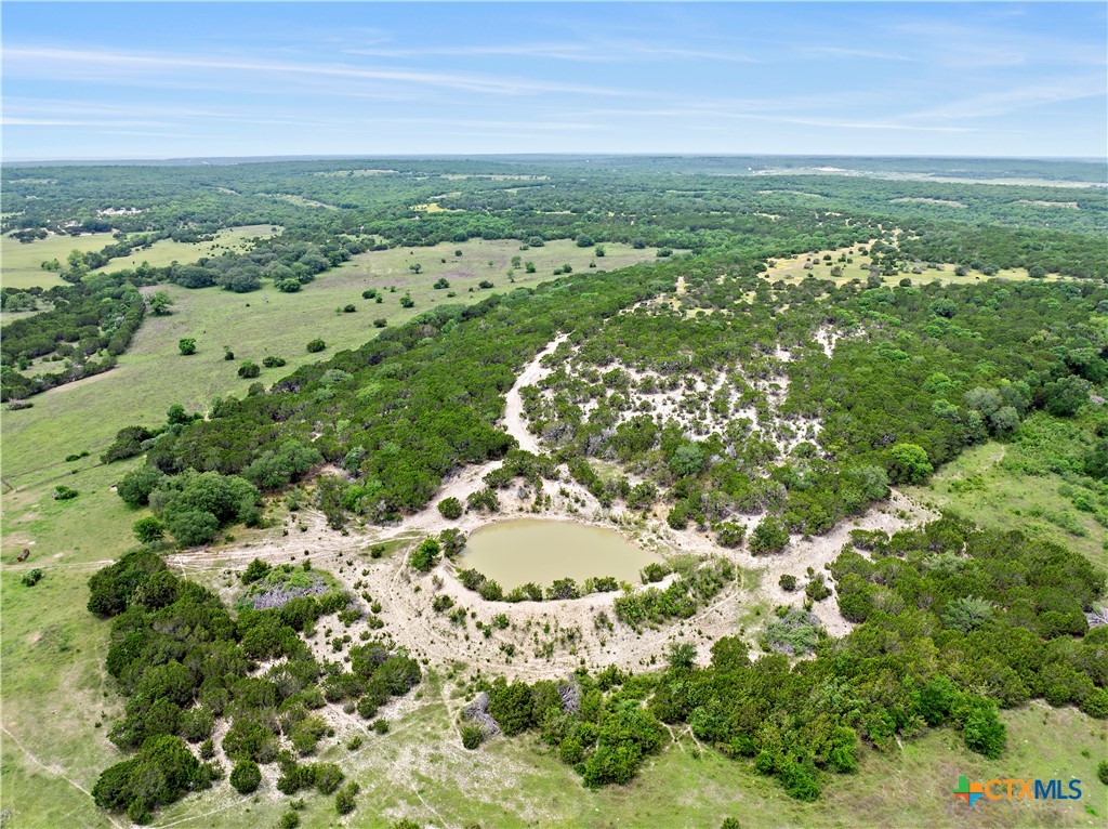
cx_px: 554
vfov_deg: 56.7
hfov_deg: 71.6
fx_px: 767
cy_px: 414
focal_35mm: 24
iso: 110
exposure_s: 1/1000
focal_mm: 12.29
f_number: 2.8
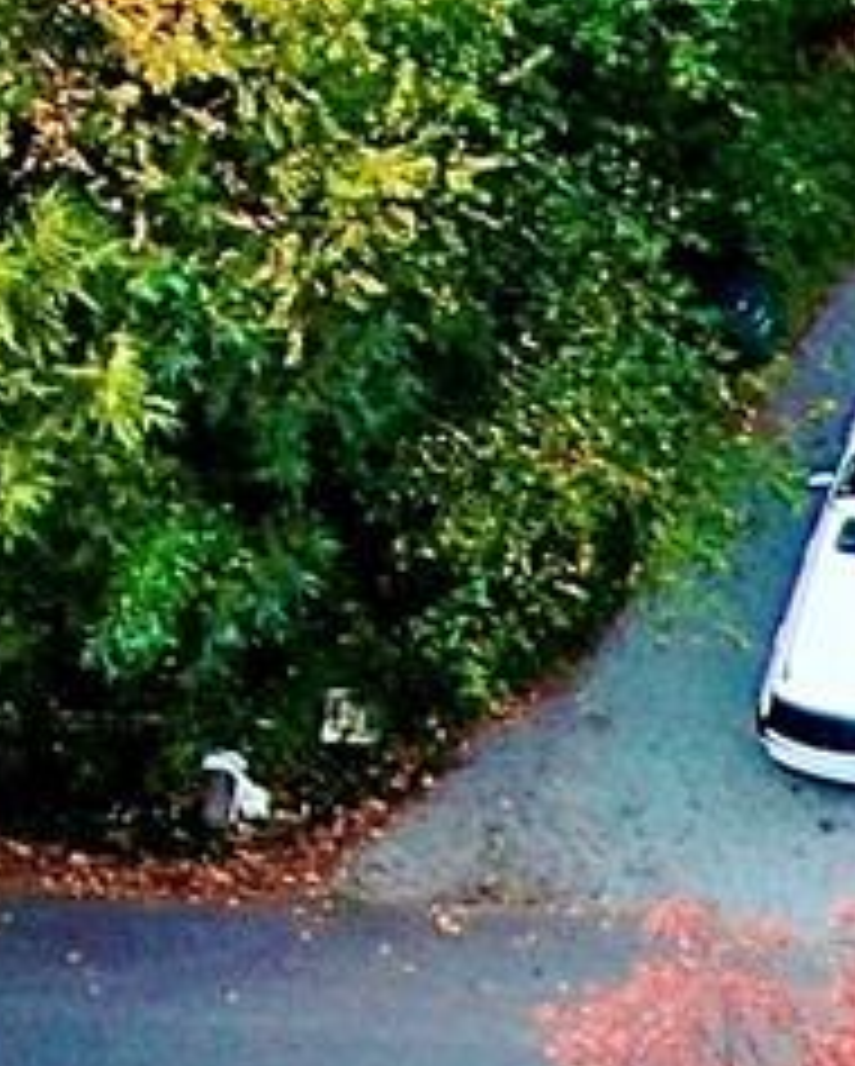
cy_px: 2591
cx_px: 4104
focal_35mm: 405
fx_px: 12794
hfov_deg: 3.5
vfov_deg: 4.7
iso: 100
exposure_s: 1/100
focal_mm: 8.6
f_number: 3.8
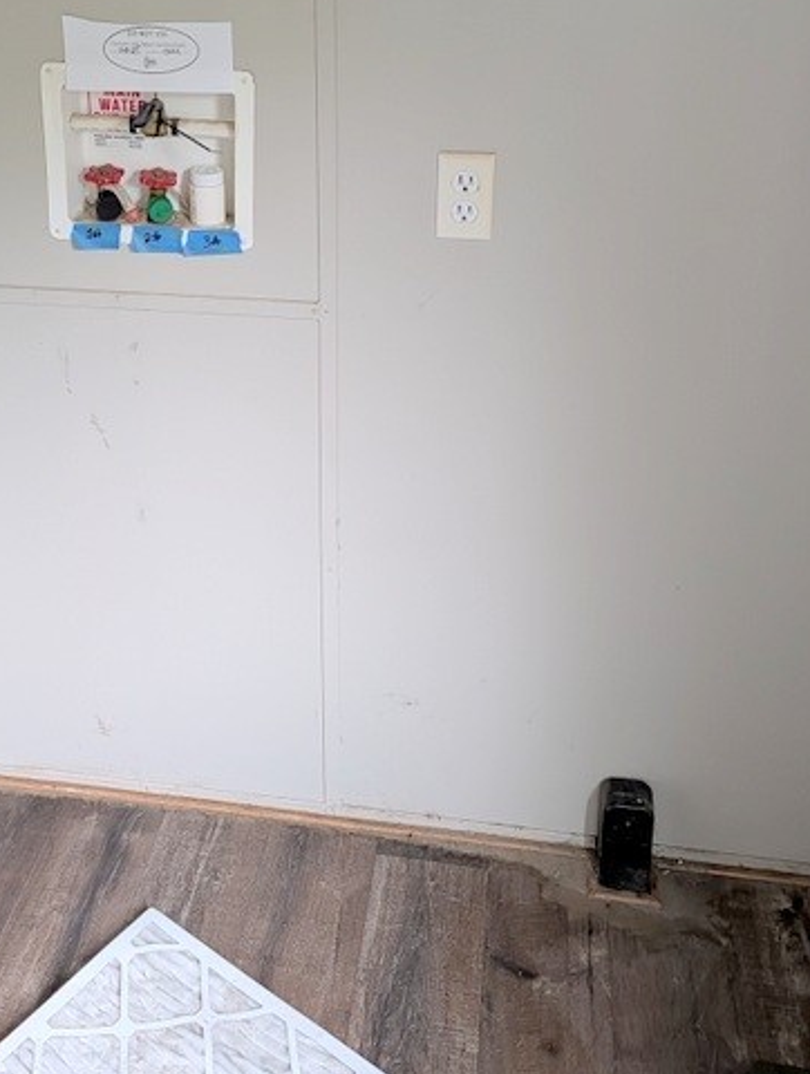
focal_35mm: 40
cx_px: 288
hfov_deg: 35.8
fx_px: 1244
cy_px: 253
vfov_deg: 44.9
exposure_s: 1/18.2
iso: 277
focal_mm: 6.9
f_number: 1.68
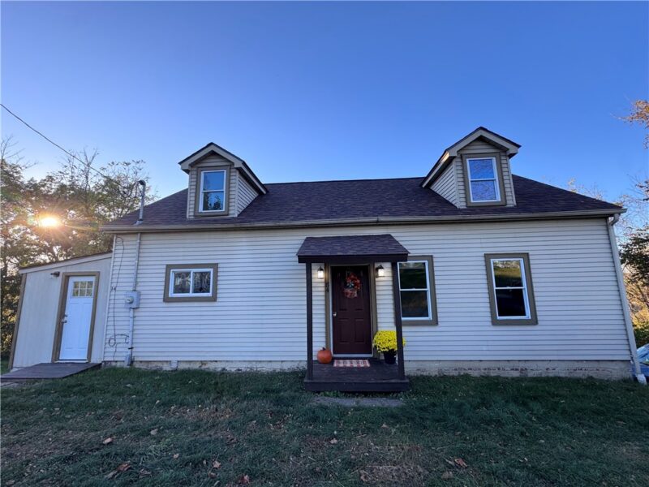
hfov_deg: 102.1
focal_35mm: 14
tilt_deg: +8.6
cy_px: 244
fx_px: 262
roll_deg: +1.1
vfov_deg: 85.7
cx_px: 324
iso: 40
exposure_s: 1/256
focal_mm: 2.22
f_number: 2.2
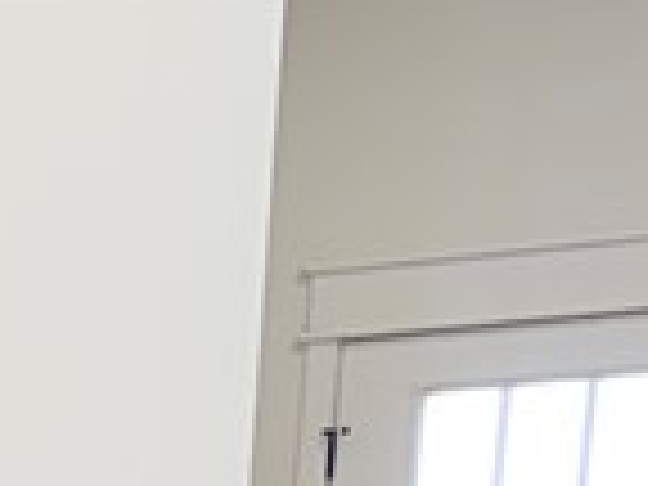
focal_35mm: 171
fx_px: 3201
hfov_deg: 8.8
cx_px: -1462
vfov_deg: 7.2
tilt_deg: -15.6
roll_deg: +4.1
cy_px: 1714
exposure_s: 1/120
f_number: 1.78
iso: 125
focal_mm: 6.76
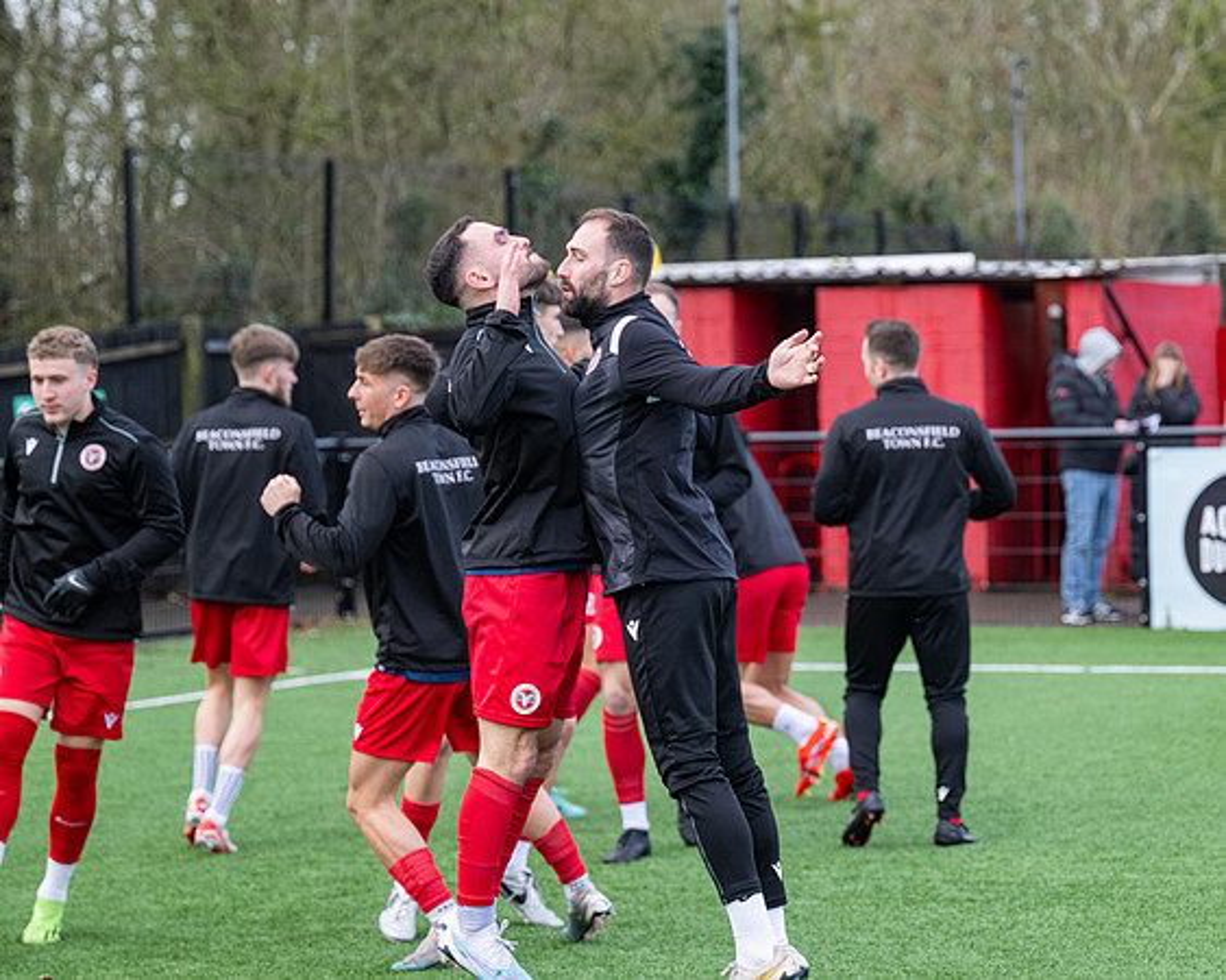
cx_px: 751
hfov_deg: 13.9
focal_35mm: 139
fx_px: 5040
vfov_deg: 11.1
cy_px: 481
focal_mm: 120
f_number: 4
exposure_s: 1/1250
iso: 800
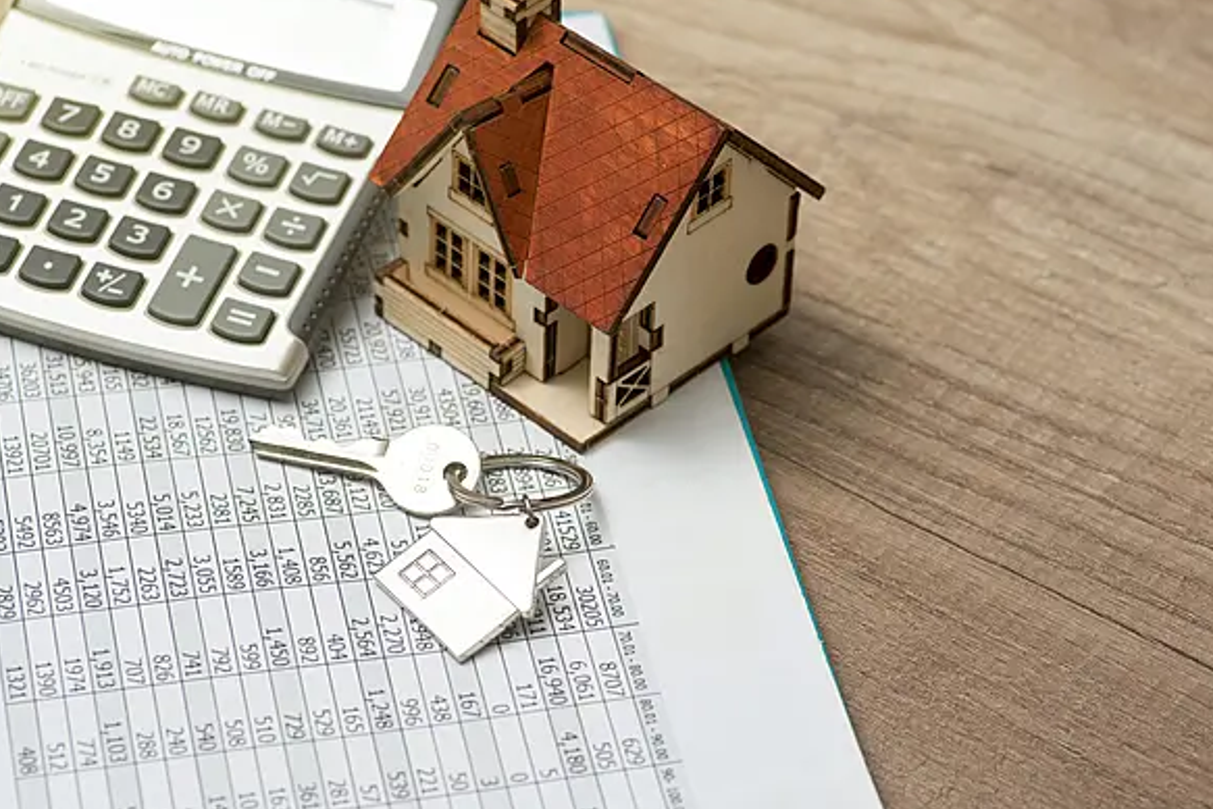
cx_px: 618
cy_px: 402
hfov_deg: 19.8
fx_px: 3471
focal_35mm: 103
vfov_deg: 13.3
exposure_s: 1/80
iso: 320
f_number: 8
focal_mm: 100
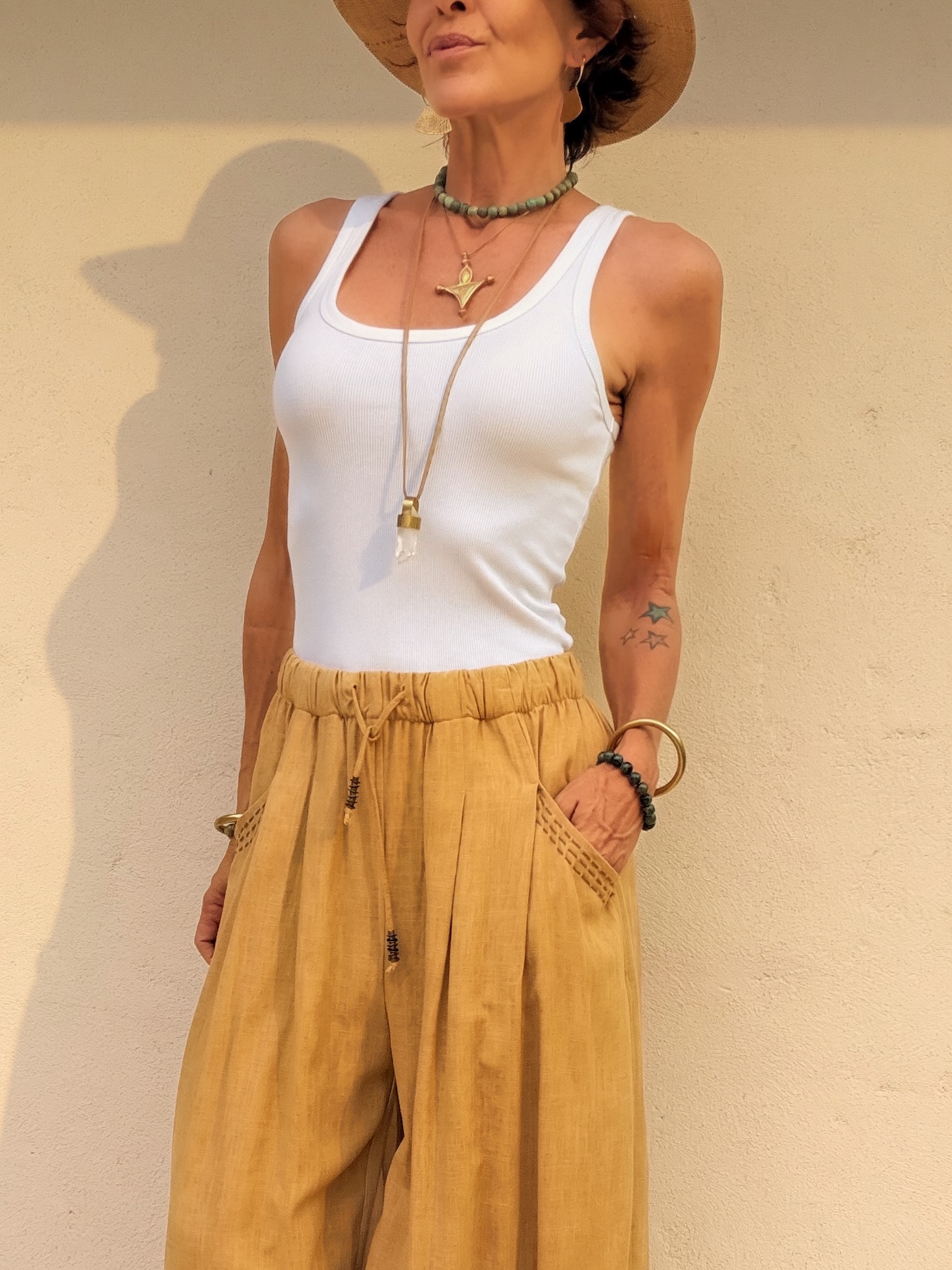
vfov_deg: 60.0
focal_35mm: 30
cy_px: 635
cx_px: 476
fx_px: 1100
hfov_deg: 46.8
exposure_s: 1/923
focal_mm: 2.71
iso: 25
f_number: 1.9
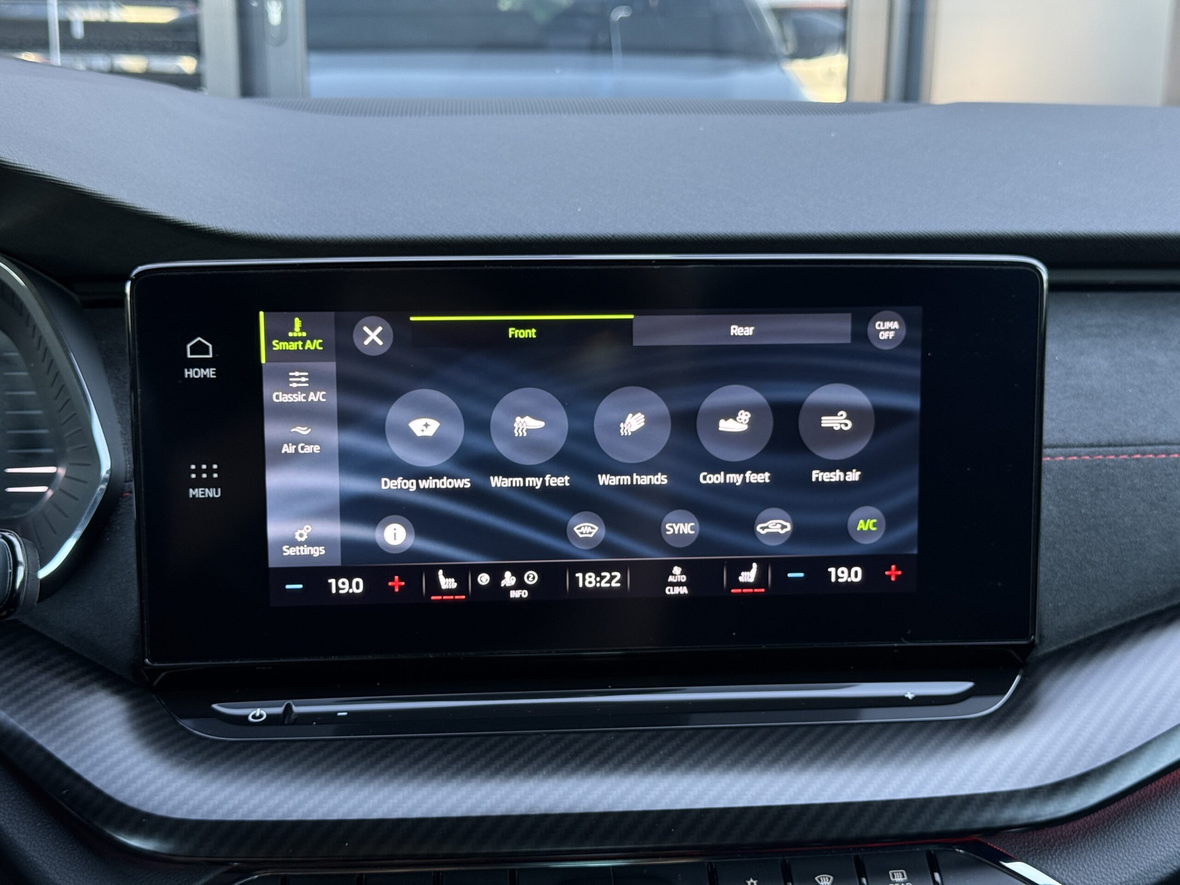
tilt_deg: -14.0
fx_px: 1636
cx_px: 590
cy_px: 442
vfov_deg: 30.3
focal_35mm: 48
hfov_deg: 39.7
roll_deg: -0.8
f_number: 1.78
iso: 80
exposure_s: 1/48
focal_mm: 6.76
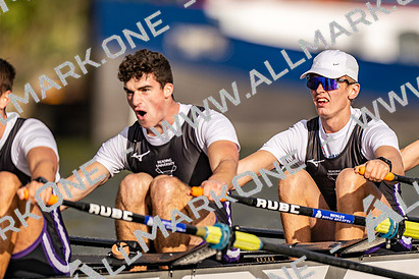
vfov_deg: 1.6
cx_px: 275
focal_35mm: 846
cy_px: 147
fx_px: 9846
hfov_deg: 2.4
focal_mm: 600
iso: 110
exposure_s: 1/2500
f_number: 4
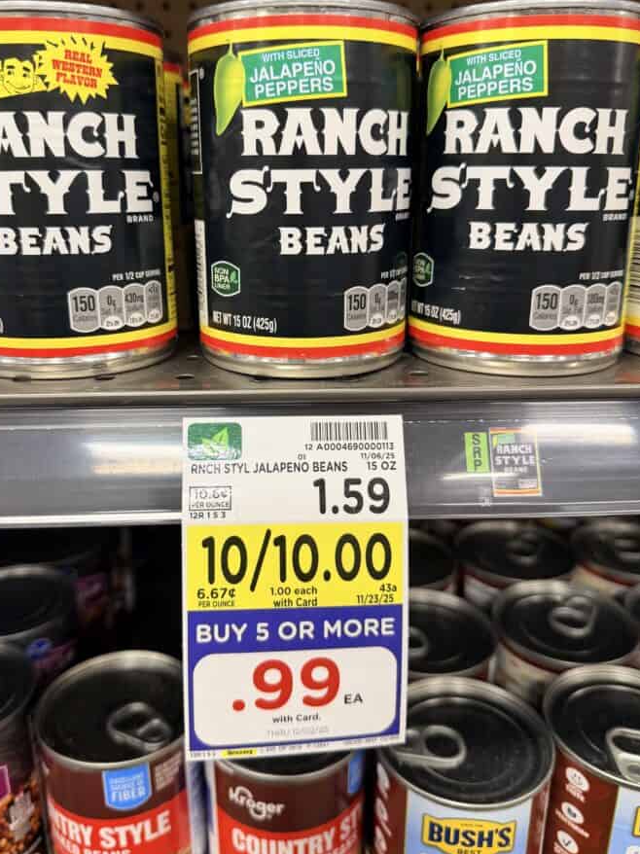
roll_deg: -0.1
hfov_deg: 49.6
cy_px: 388
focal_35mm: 28
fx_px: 691
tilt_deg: -18.0
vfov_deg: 63.3
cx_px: 288
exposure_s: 1/60
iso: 160
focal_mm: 6.76
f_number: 1.78
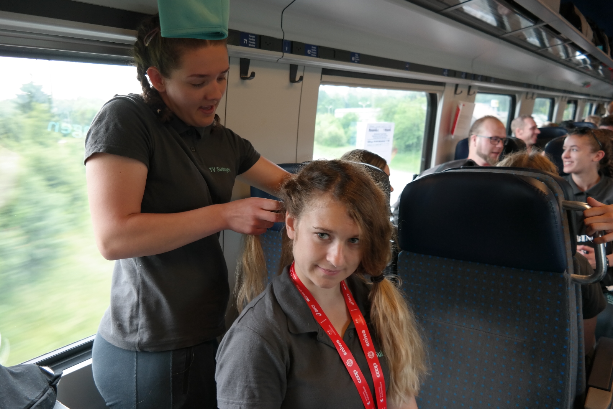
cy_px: 204
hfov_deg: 67.4
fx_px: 460
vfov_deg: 47.9
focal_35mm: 27
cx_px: 306
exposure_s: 1/40
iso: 400
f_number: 3.5
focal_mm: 18
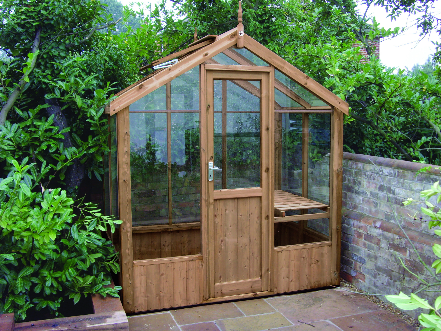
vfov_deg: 36.8
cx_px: 220
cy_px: 166
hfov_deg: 47.9
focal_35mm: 39
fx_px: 497
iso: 100
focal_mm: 6.6
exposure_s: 1/90
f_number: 3.5
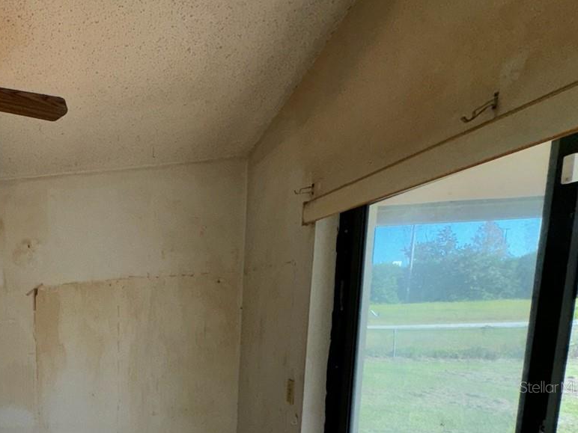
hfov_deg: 49.4
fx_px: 484
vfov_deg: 44.1
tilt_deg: -10.0
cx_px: -9
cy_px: 387
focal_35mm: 29
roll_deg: +1.6
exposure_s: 1/185
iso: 32
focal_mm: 2.22
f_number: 2.2
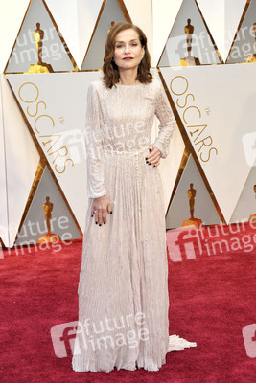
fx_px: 767
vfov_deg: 28.1
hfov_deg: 18.9
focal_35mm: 72
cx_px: 128
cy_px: 192
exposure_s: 1/250
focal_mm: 72
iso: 1000
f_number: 7.1
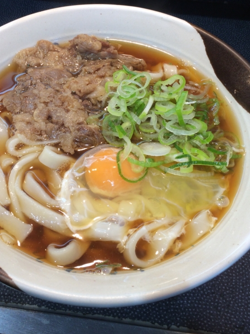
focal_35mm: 39
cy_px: 144
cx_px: 100
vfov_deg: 47.7
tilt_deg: -55.6
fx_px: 376
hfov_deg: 36.7
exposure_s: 1/60
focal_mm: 4.15
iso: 40
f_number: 2.2
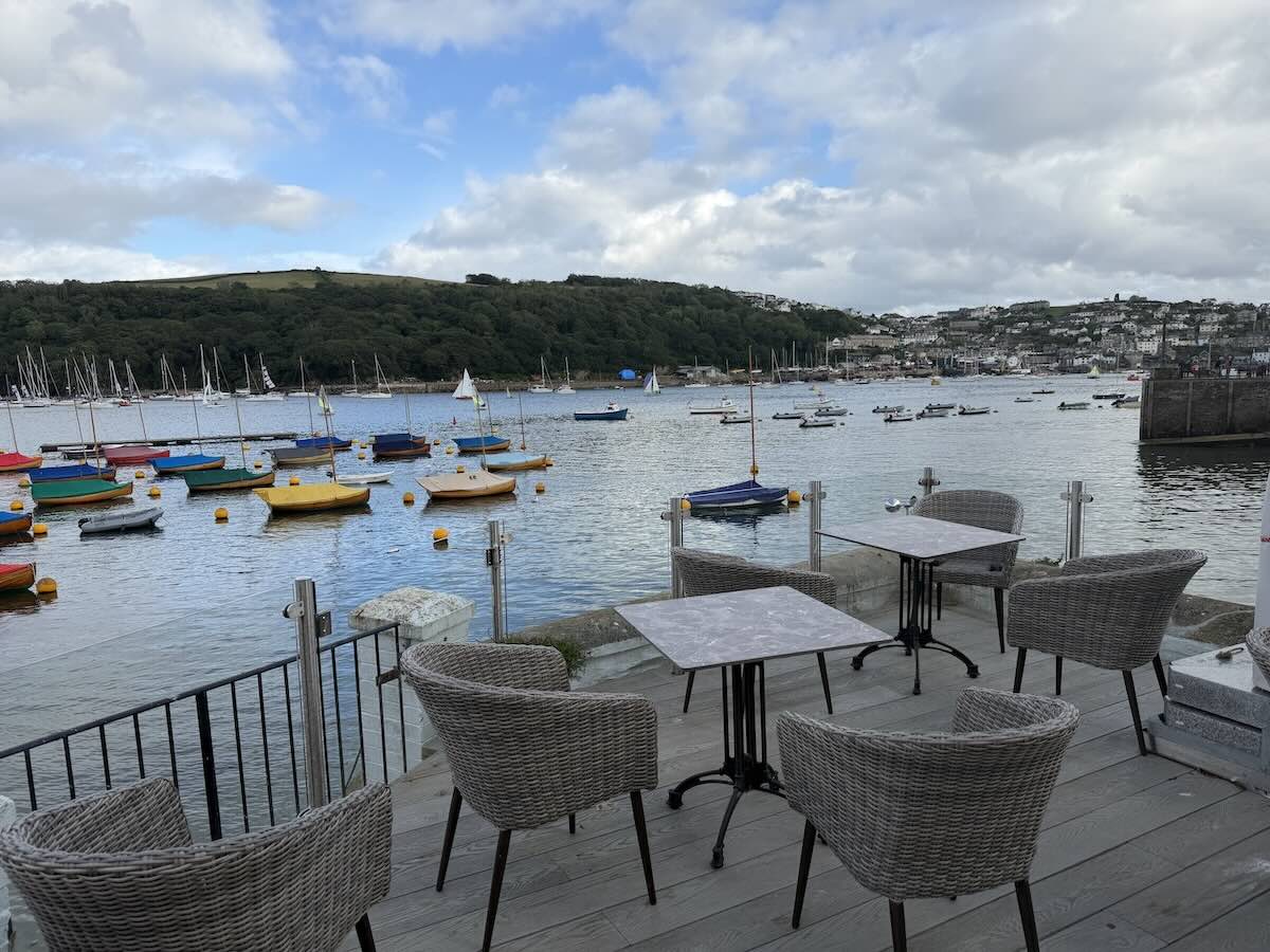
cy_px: 476
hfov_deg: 71.6
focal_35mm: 24
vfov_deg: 56.8
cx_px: 635
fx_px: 881
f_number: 1.78
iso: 80
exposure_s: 1/2611
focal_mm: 6.76
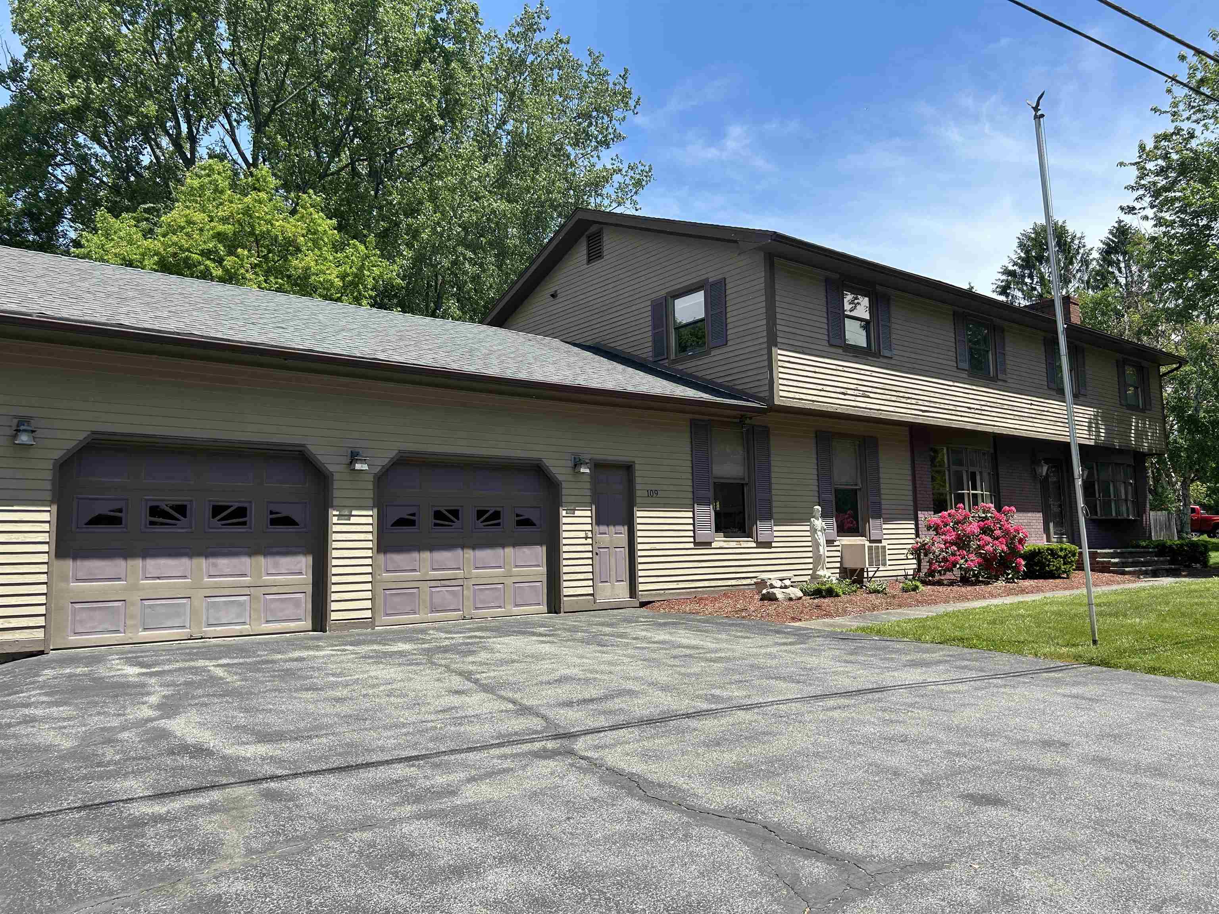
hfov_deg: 67.3
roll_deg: +1.4
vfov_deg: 53.1
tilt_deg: +6.5
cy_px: 457
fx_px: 916
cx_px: 610
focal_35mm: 26
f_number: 1.5
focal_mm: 5.7
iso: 50
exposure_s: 1/3077
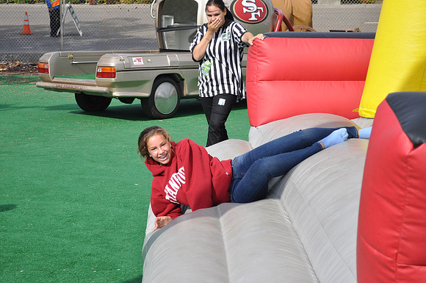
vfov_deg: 19.7
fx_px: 815
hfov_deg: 29.3
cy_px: 142
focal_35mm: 69
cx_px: 213
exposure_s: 1/1600
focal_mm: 46
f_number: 6.3
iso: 400
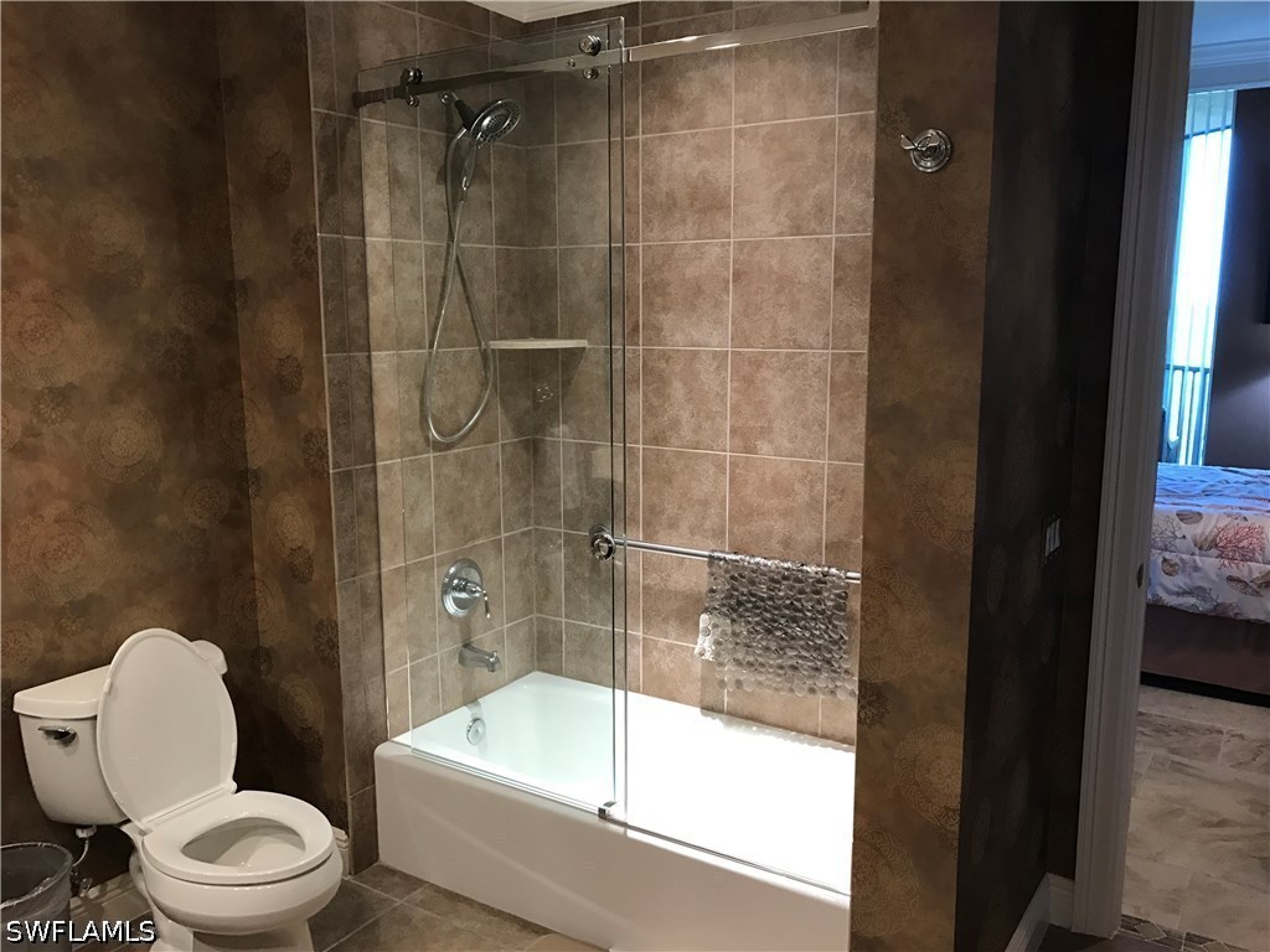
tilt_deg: -8.1
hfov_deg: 63.4
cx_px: 635
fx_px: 1027
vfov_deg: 49.7
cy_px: 476
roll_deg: -0.4
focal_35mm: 28
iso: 40
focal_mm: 3.99
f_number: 1.8
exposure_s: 1/17
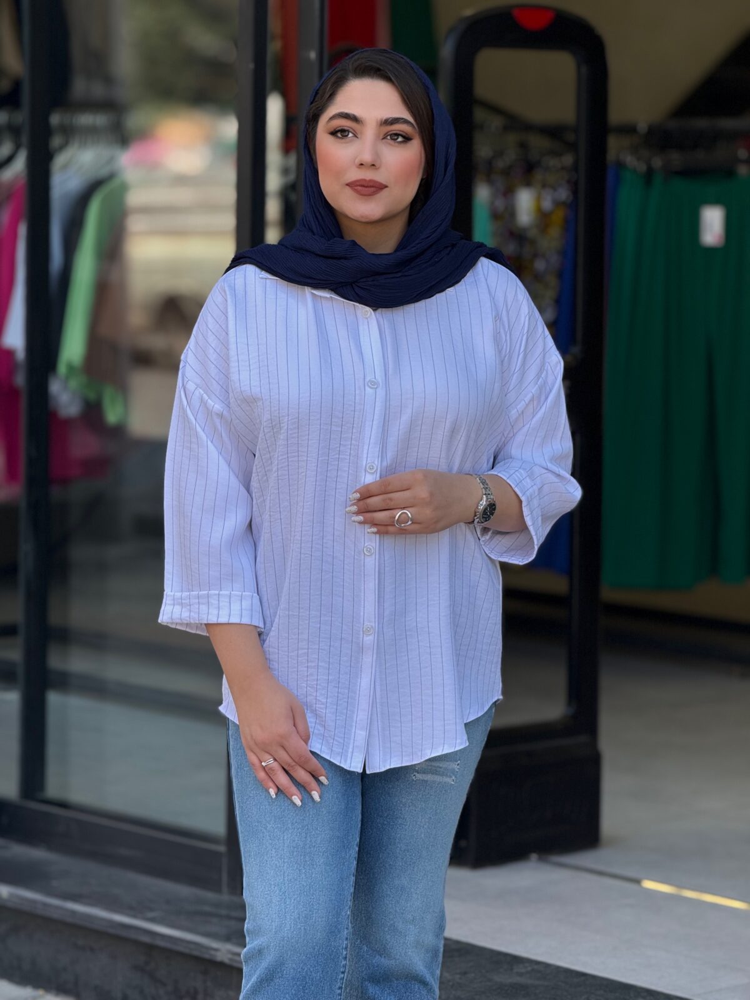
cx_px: 375
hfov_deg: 12.3
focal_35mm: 120
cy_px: 500
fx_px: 3467
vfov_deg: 16.4
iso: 64
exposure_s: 1/298
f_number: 2.8
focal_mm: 15.66
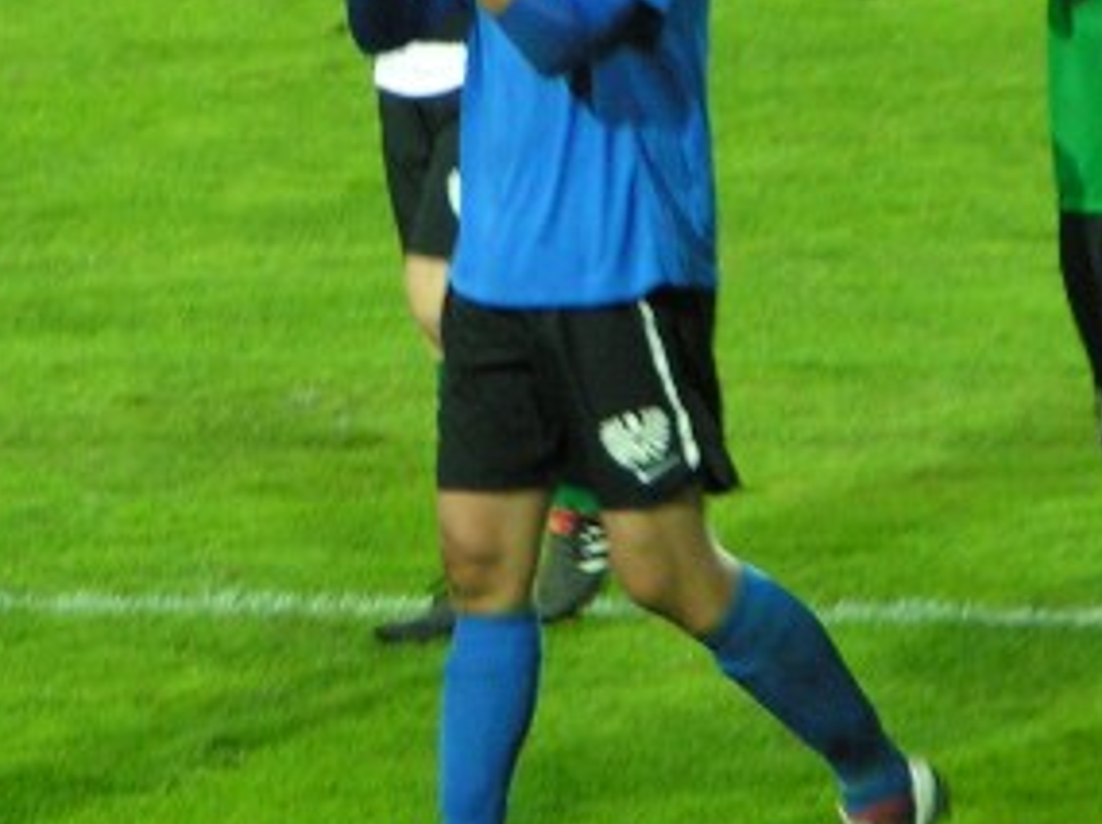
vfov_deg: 2.6
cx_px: 445
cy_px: 240
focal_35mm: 579
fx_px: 18409
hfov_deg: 3.4
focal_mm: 31.5
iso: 200
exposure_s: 1/100
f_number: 3.5
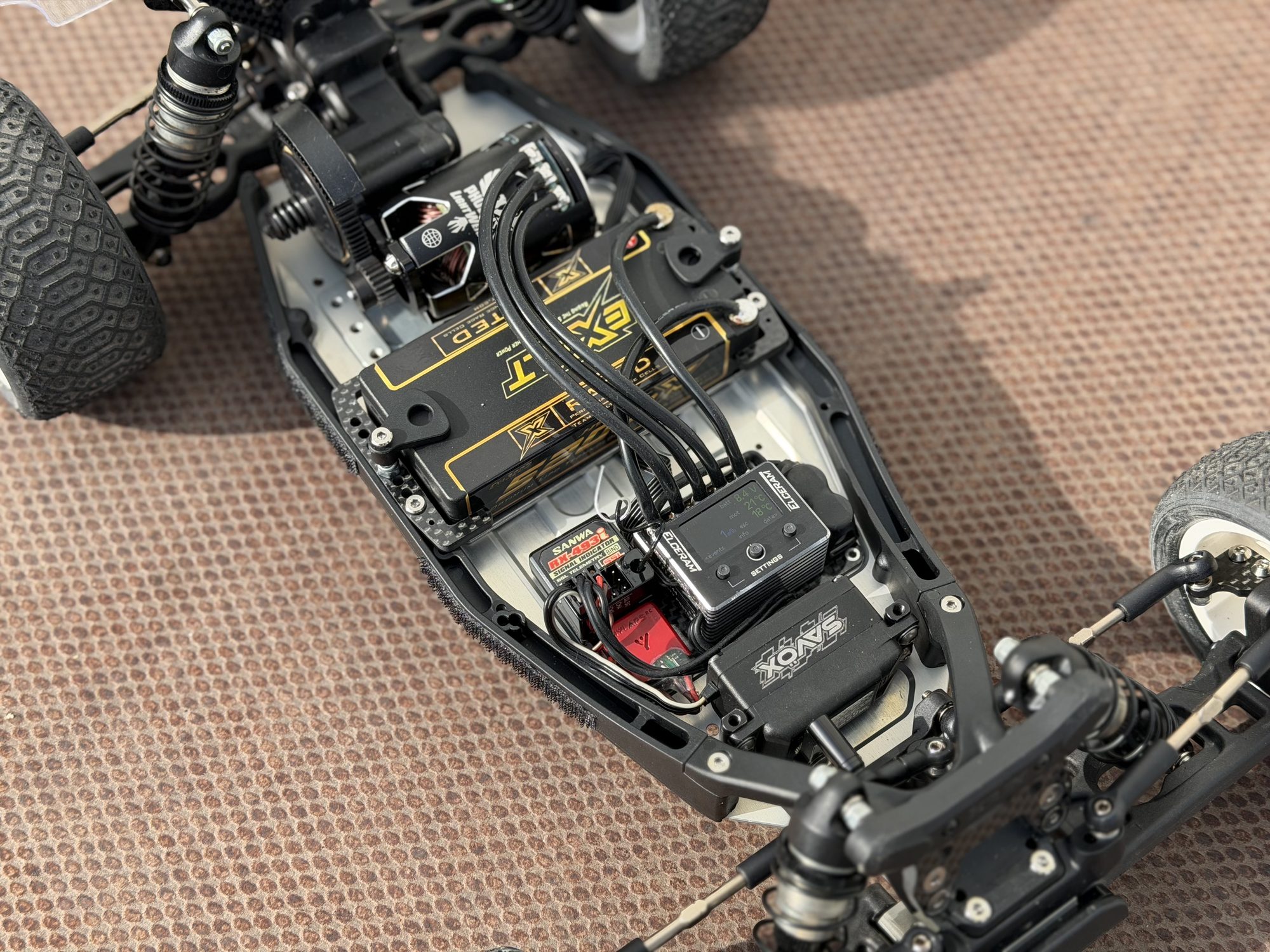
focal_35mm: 48
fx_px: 1761
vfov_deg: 30.3
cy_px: 476
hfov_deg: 39.7
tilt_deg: -62.3
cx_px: 635
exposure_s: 1/1575
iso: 80
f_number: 1.78
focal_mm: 6.76
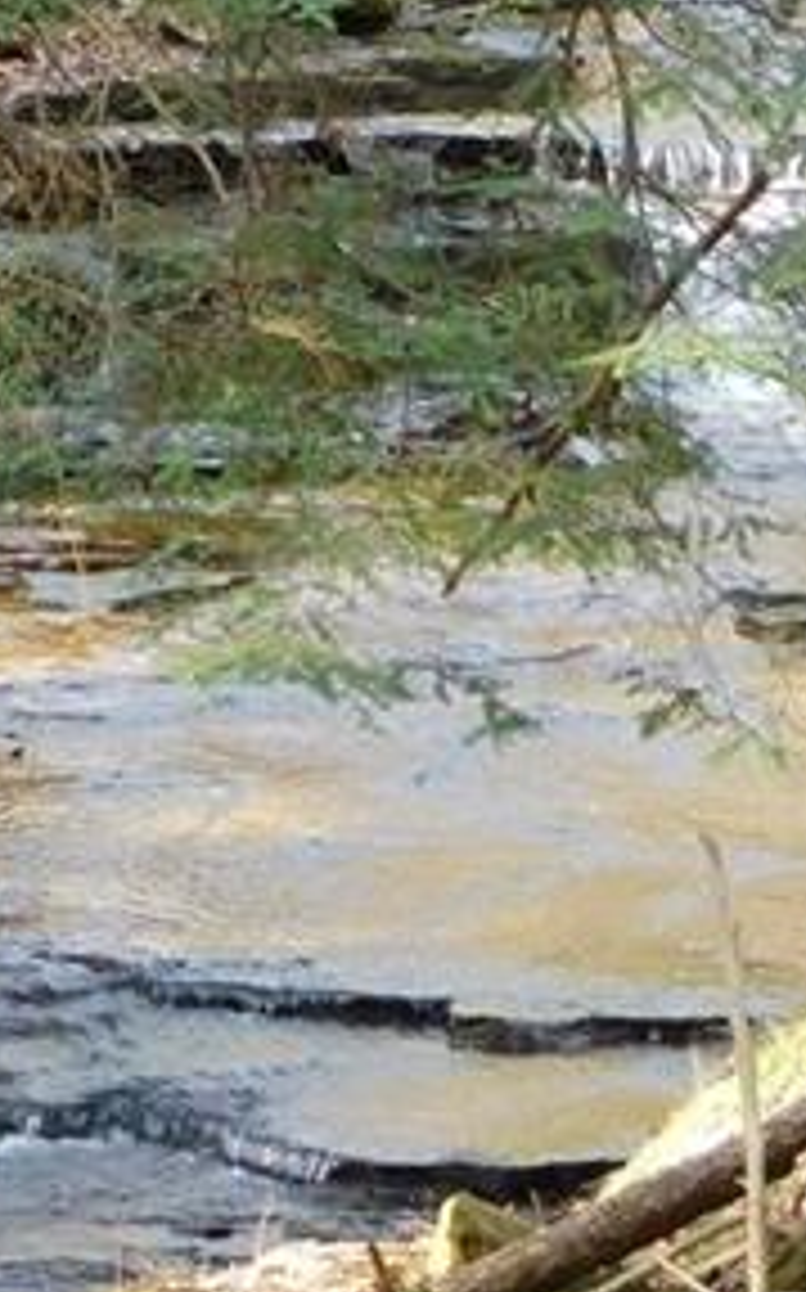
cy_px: -5
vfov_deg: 8.1
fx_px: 9081
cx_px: 446
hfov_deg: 5.1
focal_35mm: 258
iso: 140
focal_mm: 16.1
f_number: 4.5
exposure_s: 1/30
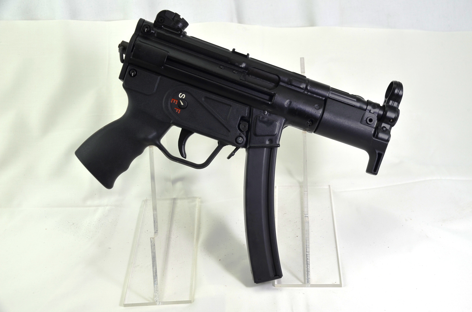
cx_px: 236
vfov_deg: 28.8
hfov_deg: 42.4
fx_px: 608
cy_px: 156
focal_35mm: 46
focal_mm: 31
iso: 250
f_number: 5.6
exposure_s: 1/125
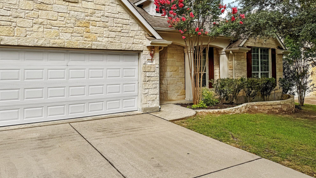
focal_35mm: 27
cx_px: 153
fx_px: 226
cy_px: 62
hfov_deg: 69.8
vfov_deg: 42.4
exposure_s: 1/3600
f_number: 1.8
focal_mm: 6.76
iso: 80
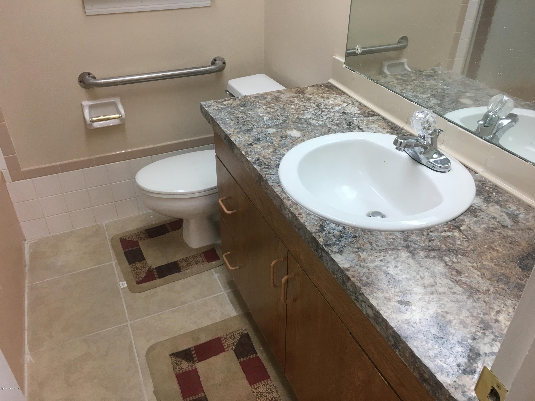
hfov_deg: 61.7
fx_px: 448
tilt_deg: -33.6
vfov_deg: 48.2
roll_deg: +1.2
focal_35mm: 29
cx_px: 268
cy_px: 200
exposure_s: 1/30
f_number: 2.2
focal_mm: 4.15
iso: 32
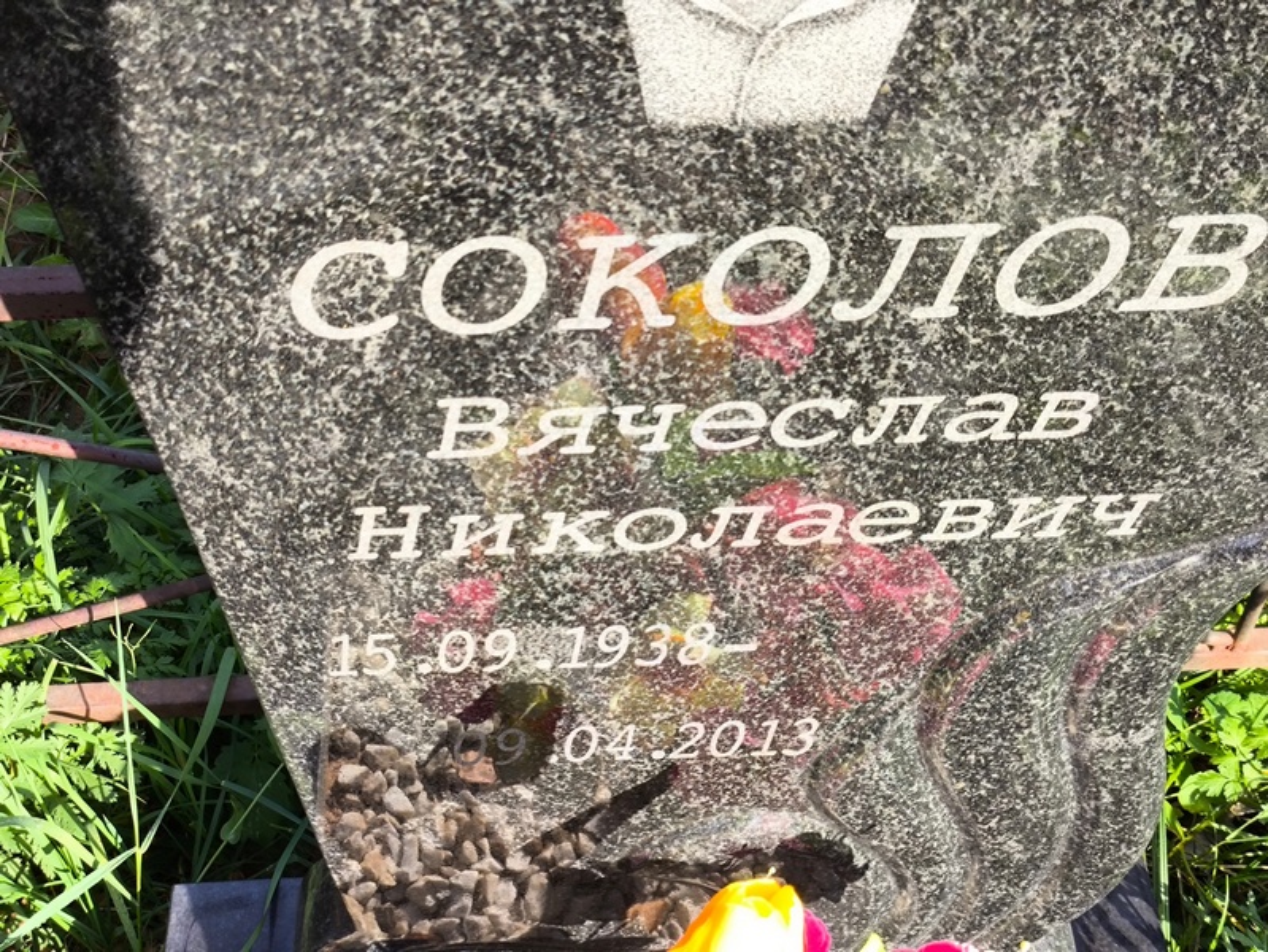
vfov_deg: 29.1
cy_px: 476
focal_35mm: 50
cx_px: 634
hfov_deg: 38.2
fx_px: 1832
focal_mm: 4.71
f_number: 1.7
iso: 50
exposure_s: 1/312
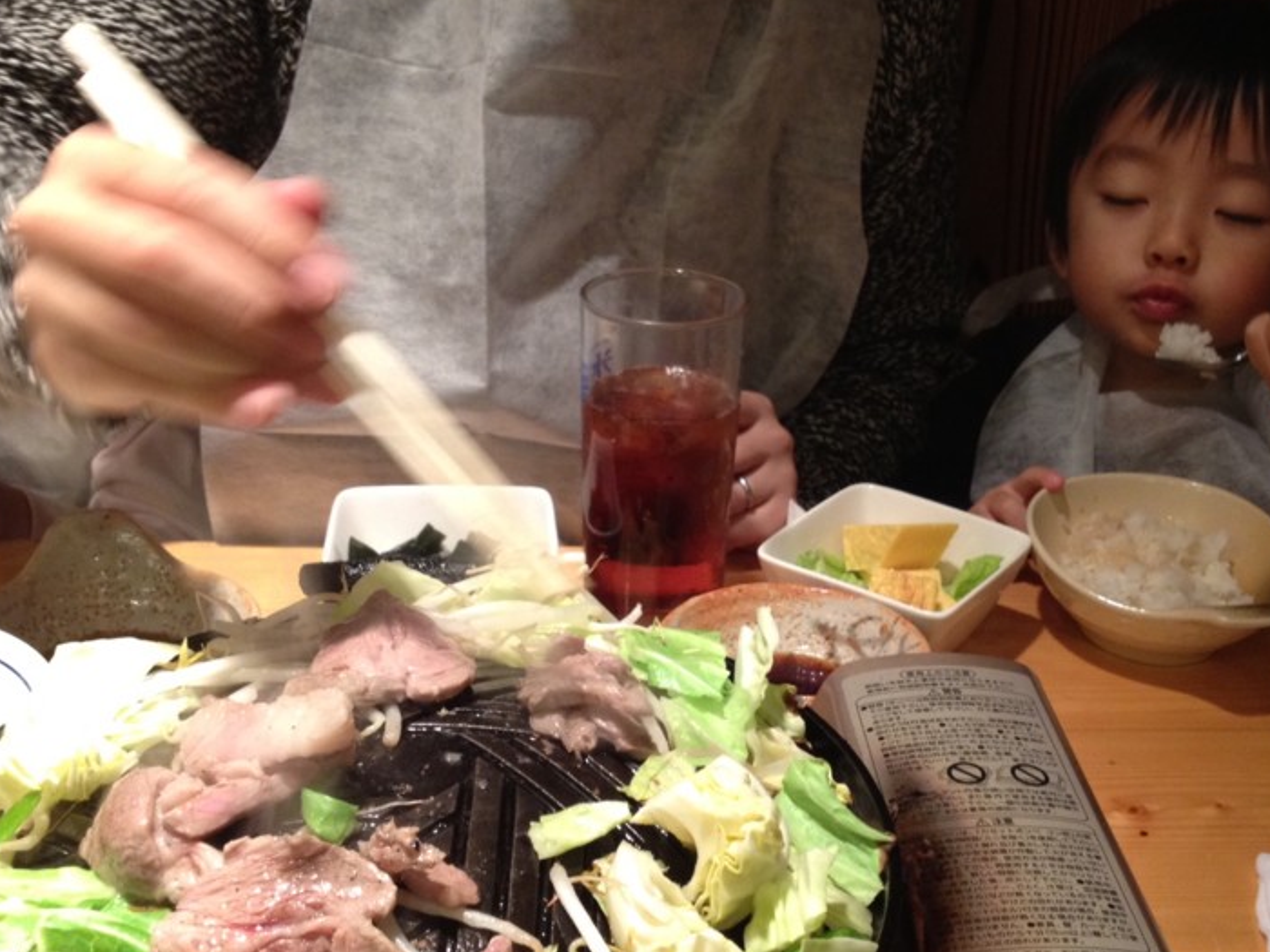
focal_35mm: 50
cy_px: 548
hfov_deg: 38.0
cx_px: 775
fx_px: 1834
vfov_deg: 29.1
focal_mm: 4.28
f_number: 2.4
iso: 160
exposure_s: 1/20
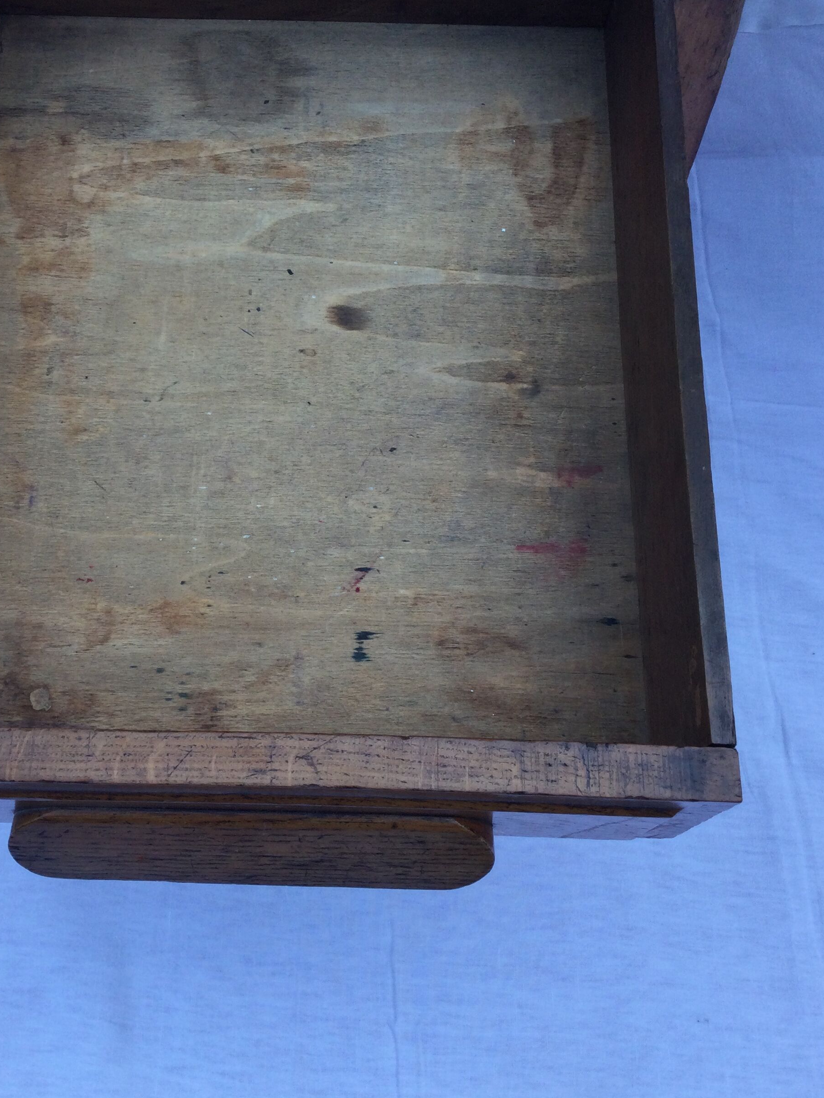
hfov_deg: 34.2
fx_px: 1333
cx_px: 321
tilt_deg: -57.8
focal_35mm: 42
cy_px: 422
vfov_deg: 44.5
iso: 25
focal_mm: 3.3
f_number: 2.4
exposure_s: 1/229
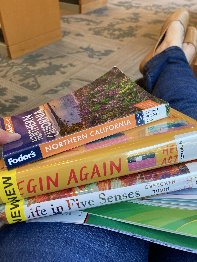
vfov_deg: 61.7
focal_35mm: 29
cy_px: 130
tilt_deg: -39.9
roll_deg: +0.0
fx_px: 220
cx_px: 95
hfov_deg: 48.2
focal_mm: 3.99
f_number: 1.8
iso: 80
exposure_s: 1/74
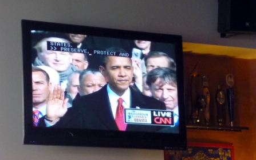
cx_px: 128
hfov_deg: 18.6
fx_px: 782
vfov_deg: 11.7
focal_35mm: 112
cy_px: 82
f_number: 4.4
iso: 400
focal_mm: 13.6
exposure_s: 1/15
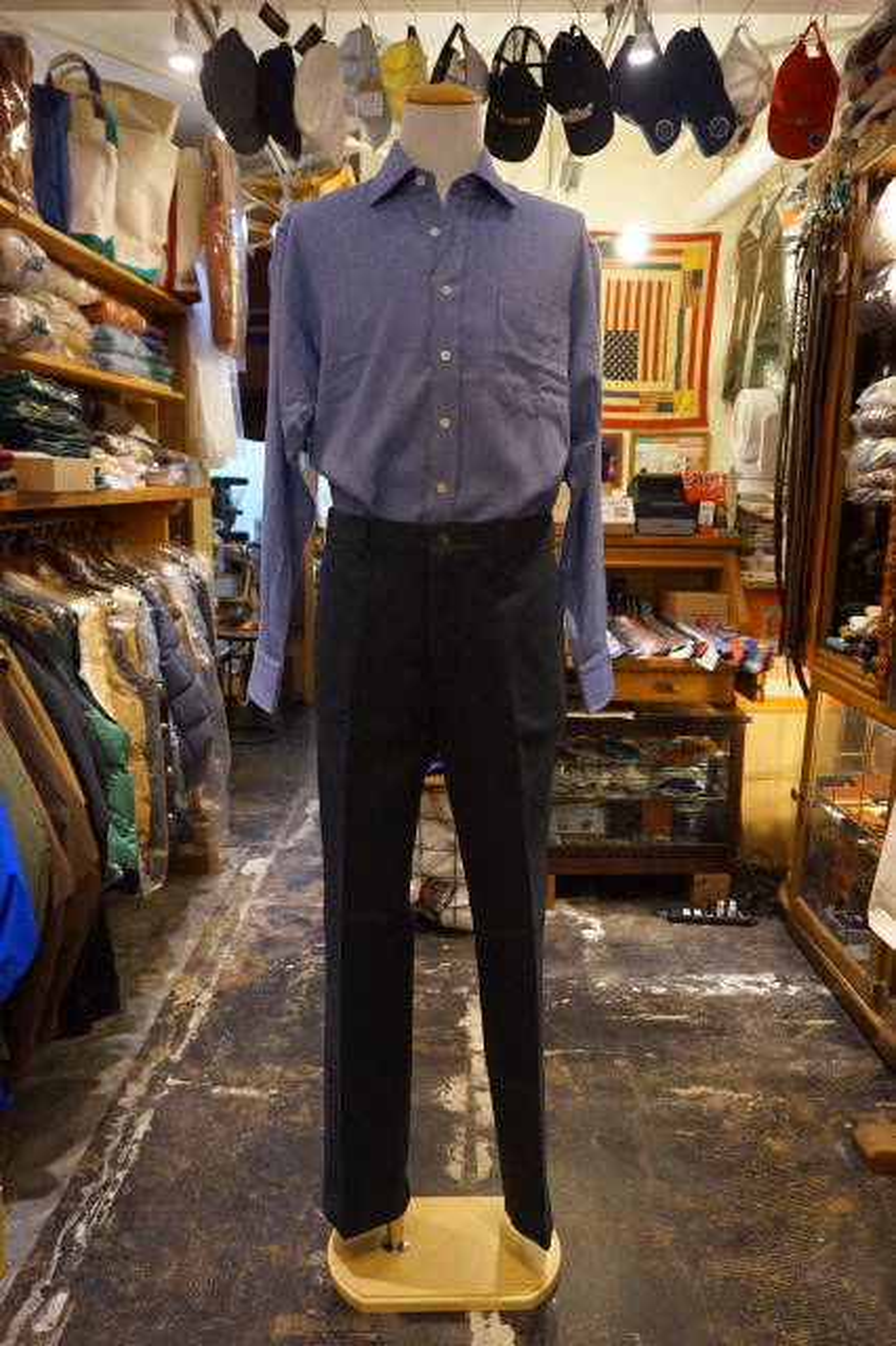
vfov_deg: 67.4
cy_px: 673
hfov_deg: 47.9
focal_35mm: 27
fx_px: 1009
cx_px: 448
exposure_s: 1/125
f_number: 4
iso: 3200
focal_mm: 18
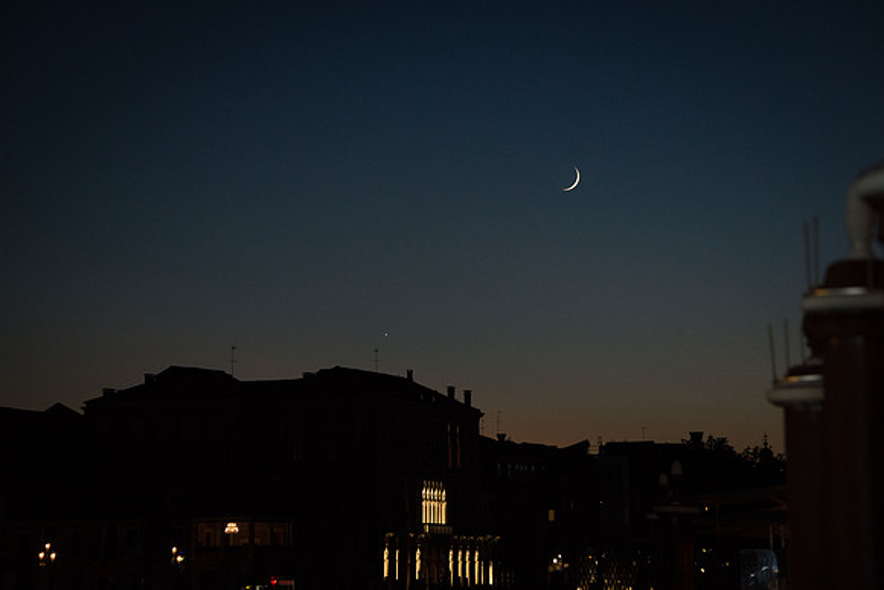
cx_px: 461
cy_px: 254
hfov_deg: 16.1
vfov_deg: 10.8
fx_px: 3132
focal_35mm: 128
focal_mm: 112
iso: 2000
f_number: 5.3
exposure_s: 1/80
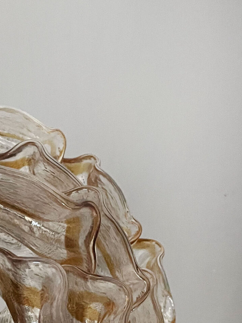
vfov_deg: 24.8
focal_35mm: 70
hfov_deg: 19.2
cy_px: 398
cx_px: -82
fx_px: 653
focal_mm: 4.2
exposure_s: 1/50
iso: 400
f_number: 1.6
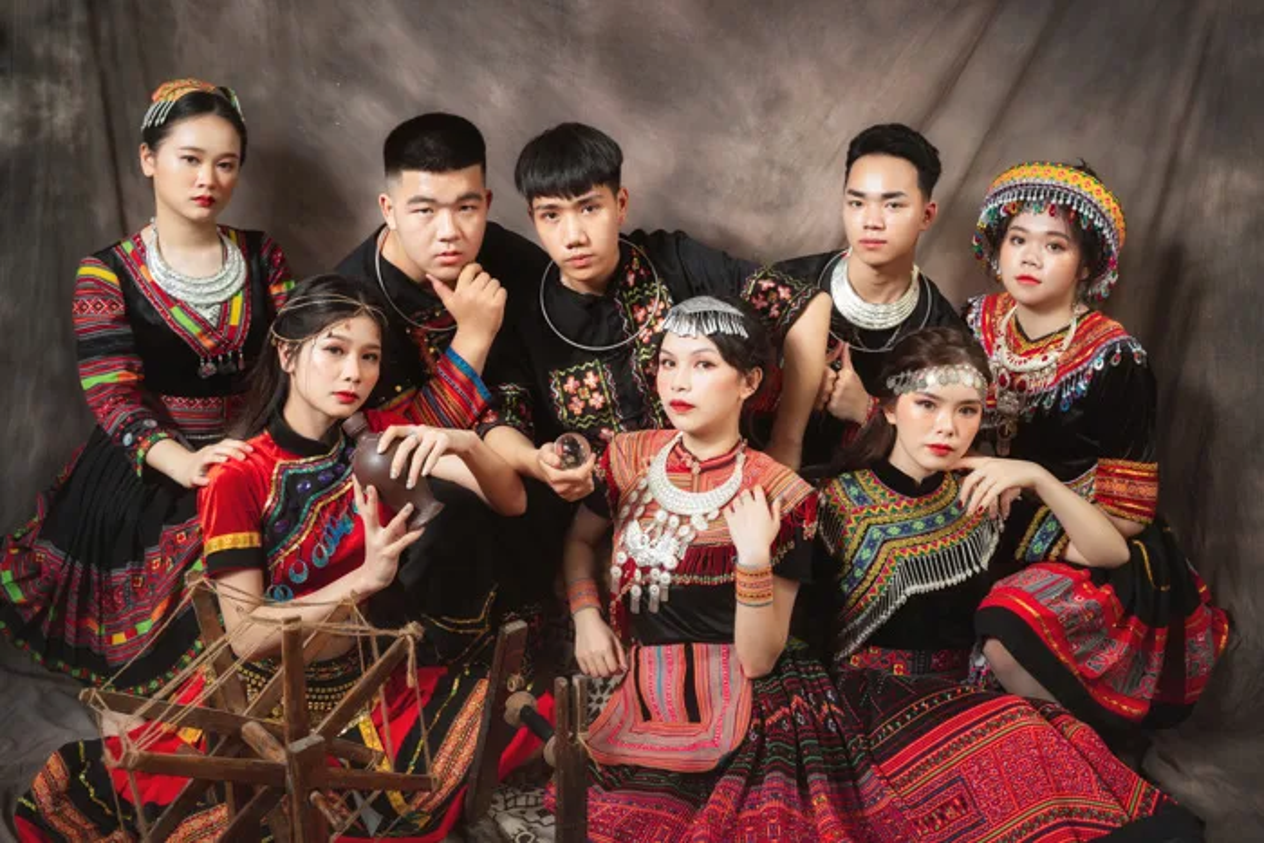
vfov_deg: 37.9
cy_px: 422
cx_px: 632
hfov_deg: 54.4
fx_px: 1229
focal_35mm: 35
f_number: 4
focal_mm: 35
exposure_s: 1/60
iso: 400
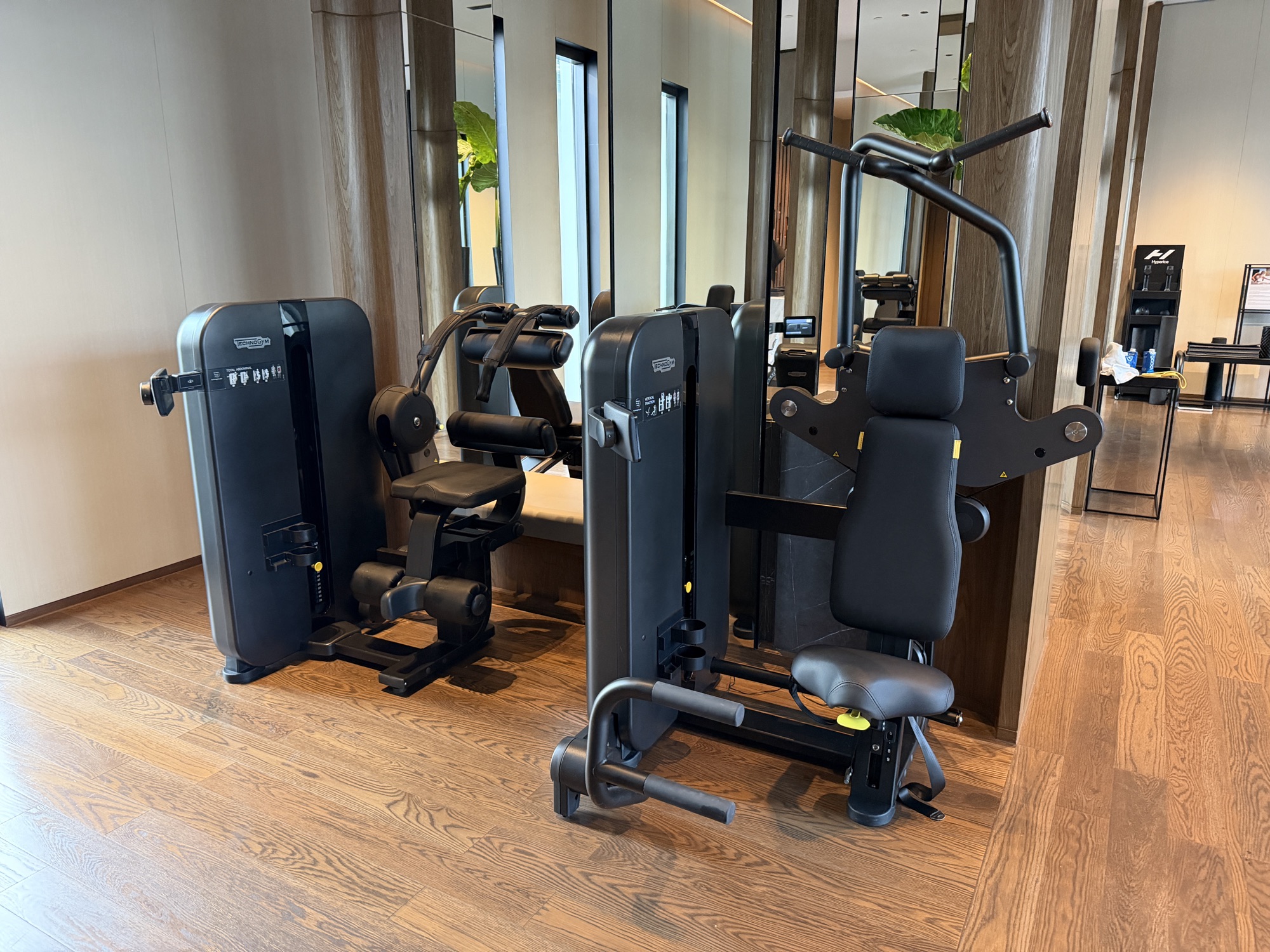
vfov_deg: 56.8
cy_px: 476
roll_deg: -0.6
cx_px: 635
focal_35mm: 24
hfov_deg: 71.6
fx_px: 881
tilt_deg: -13.2
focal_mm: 6.76
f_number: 1.78
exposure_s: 1/50
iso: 640
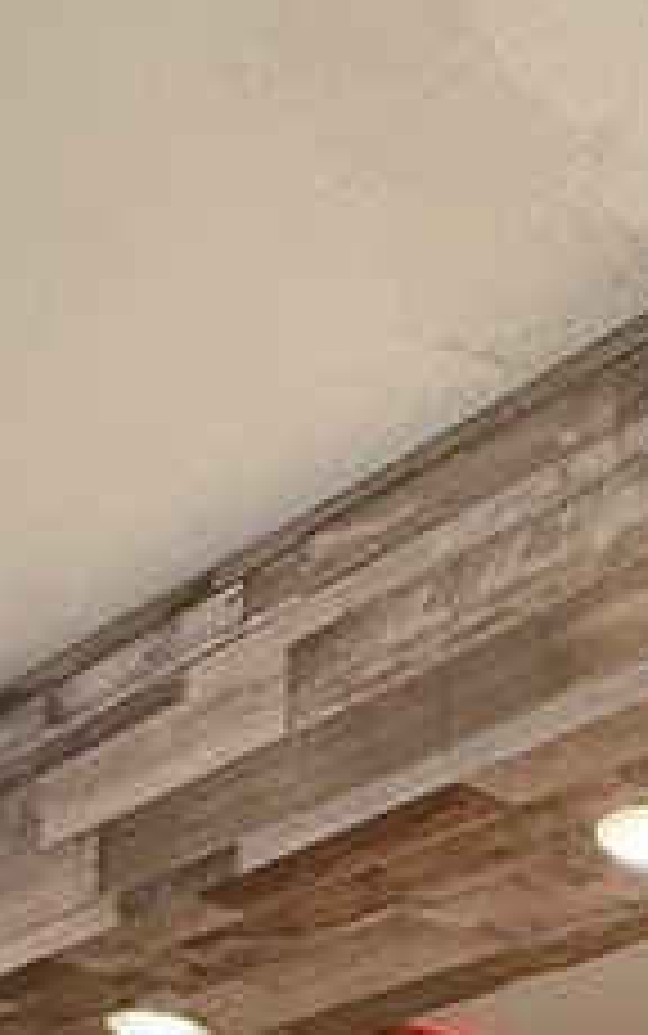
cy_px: 1575
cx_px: 1143
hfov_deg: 16.7
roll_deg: +0.1
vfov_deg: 24.0
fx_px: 1863
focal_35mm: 66
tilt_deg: +5.8
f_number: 2.2
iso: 500
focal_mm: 2.22
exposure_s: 1/60
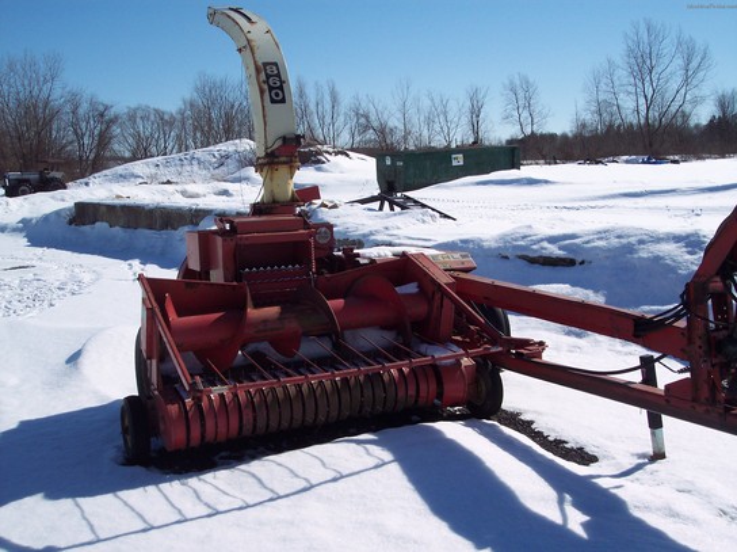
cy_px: 276
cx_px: 368
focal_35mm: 38
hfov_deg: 49.0
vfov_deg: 37.7
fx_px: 808
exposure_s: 1/1000
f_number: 4.8
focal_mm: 8
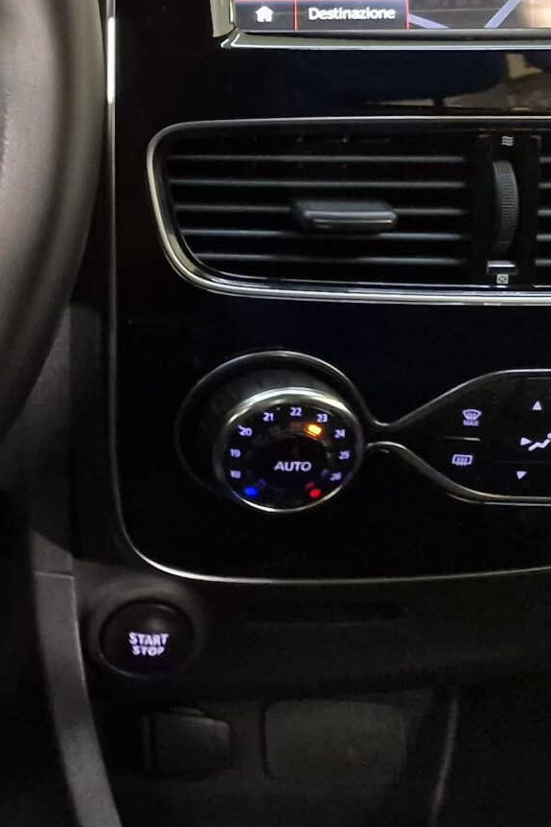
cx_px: -611
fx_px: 1631
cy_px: 91
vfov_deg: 27.5
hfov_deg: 14.9
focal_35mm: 71
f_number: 1.8
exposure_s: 1/33
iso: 400
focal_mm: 6.4
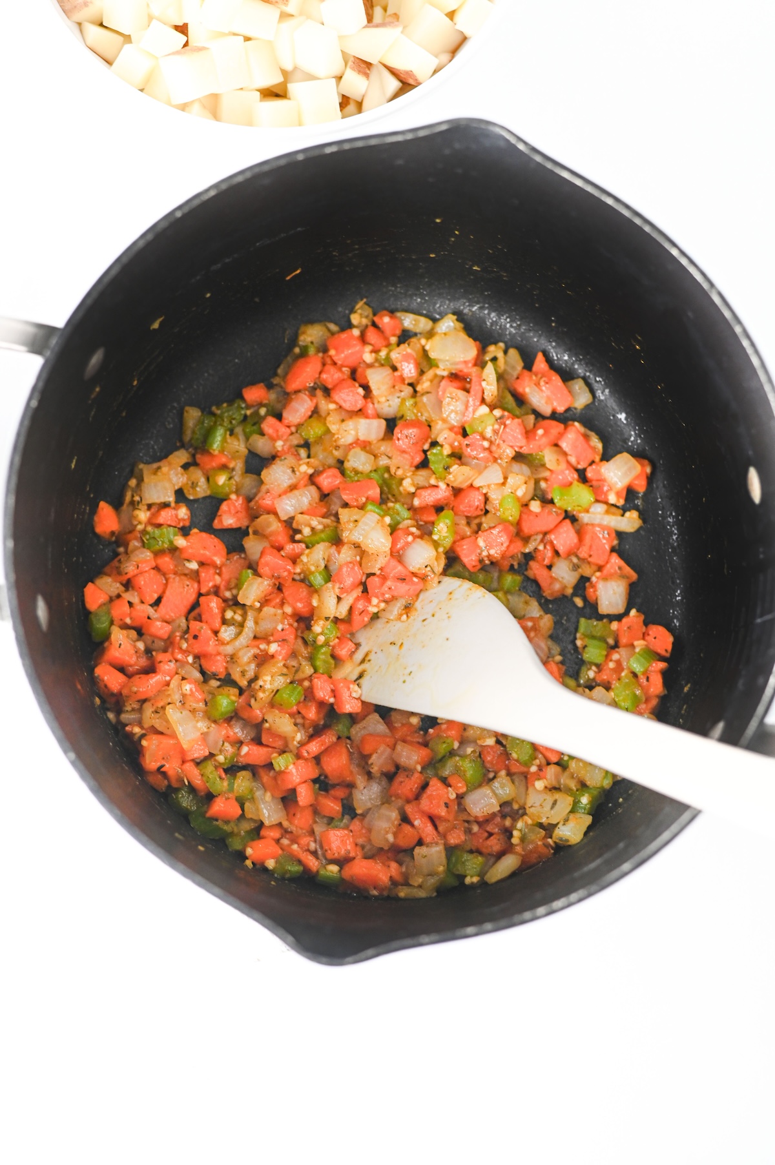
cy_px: 582
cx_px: 388
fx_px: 1617
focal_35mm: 50
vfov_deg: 39.6
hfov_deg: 27.0
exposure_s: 1/125
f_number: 4
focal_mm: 50
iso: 1250
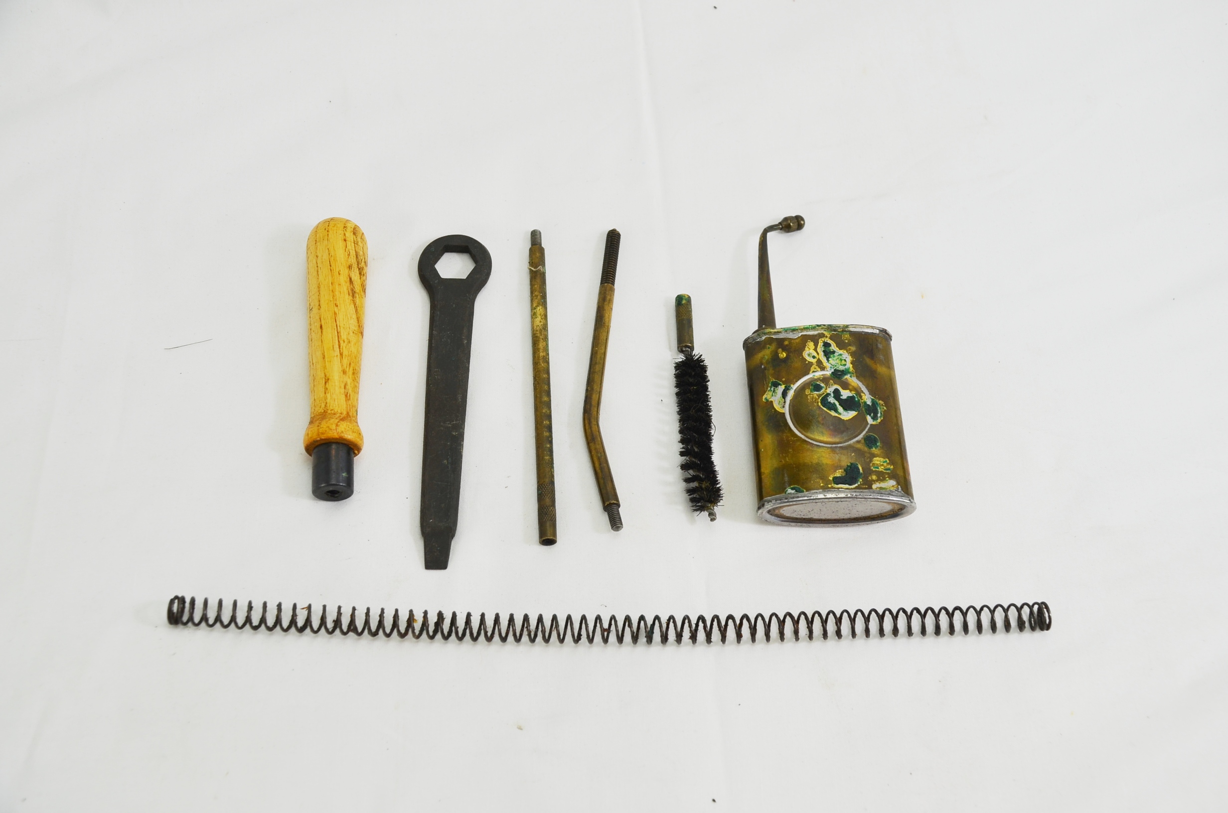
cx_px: 614
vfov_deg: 28.8
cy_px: 406
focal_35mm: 46
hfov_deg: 42.4
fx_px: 1583
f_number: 5.6
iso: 200
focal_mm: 31
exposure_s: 1/125
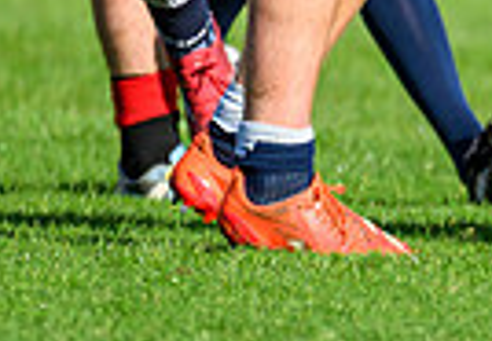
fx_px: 47764
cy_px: -23
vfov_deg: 0.4
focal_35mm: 3451
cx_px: 1043
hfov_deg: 0.6
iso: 500
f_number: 4
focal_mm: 560
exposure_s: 1/3200
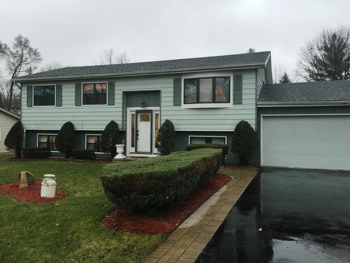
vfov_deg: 48.2
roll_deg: -1.2
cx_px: 175
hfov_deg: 61.7
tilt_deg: +0.3
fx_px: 293
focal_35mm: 29
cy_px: 132
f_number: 2.2
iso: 32
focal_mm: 4.15
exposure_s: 1/15
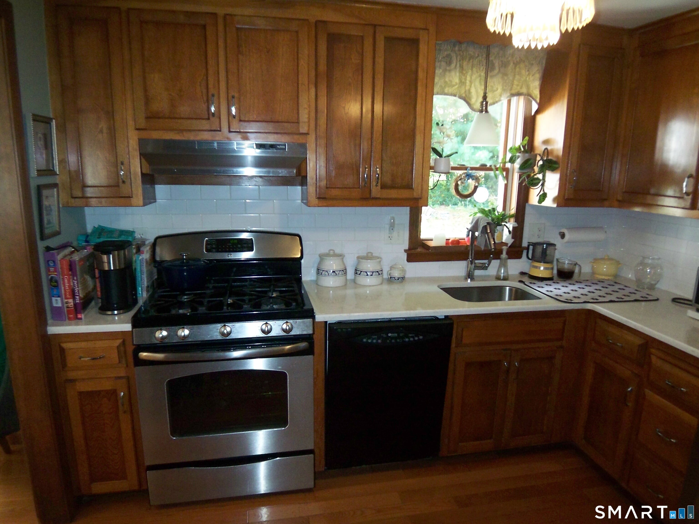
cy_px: 262
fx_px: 464
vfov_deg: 58.9
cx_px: 350
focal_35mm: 23
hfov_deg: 73.9
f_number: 2.8
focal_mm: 3.8
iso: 200
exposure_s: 1/30
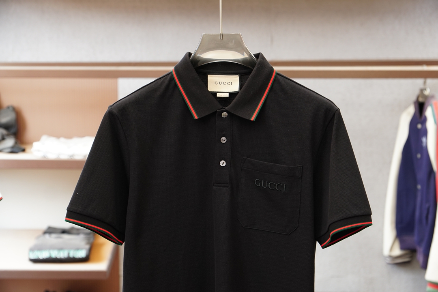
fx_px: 931
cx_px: 219
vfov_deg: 17.8
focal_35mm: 76
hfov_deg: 26.5
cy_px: 146
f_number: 4
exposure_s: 1/125
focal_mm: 51
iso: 400
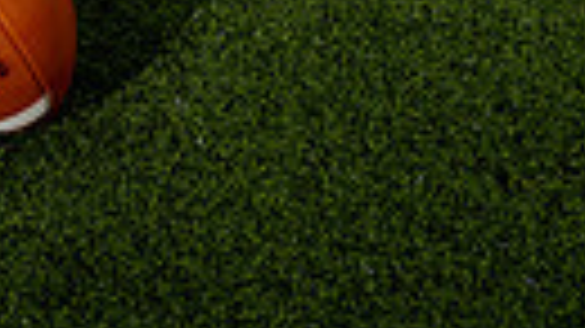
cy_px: -629
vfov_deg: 9.1
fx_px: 1690
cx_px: 68
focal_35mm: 109
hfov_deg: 19.3
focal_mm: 30
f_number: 8
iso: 100
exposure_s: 1/250
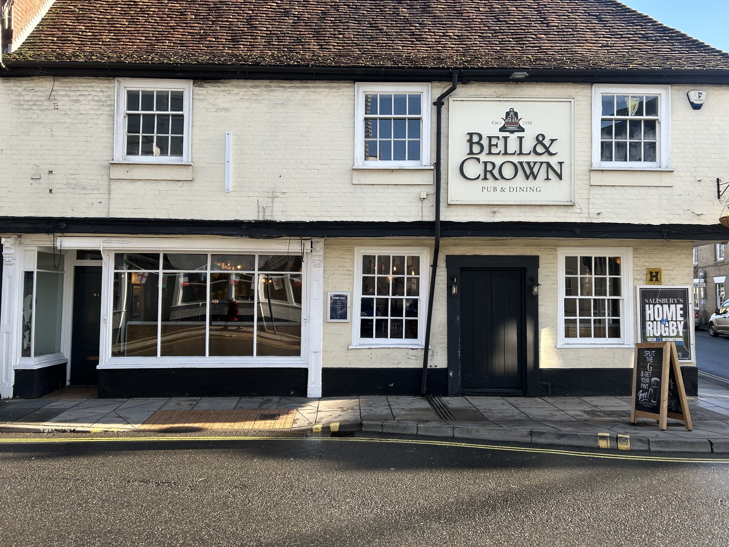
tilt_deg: +2.6
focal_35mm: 26
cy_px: 274
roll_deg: +0.3
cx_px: 364
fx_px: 548
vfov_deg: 53.1
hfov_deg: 67.3
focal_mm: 5.7
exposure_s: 1/597
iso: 50
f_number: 1.5
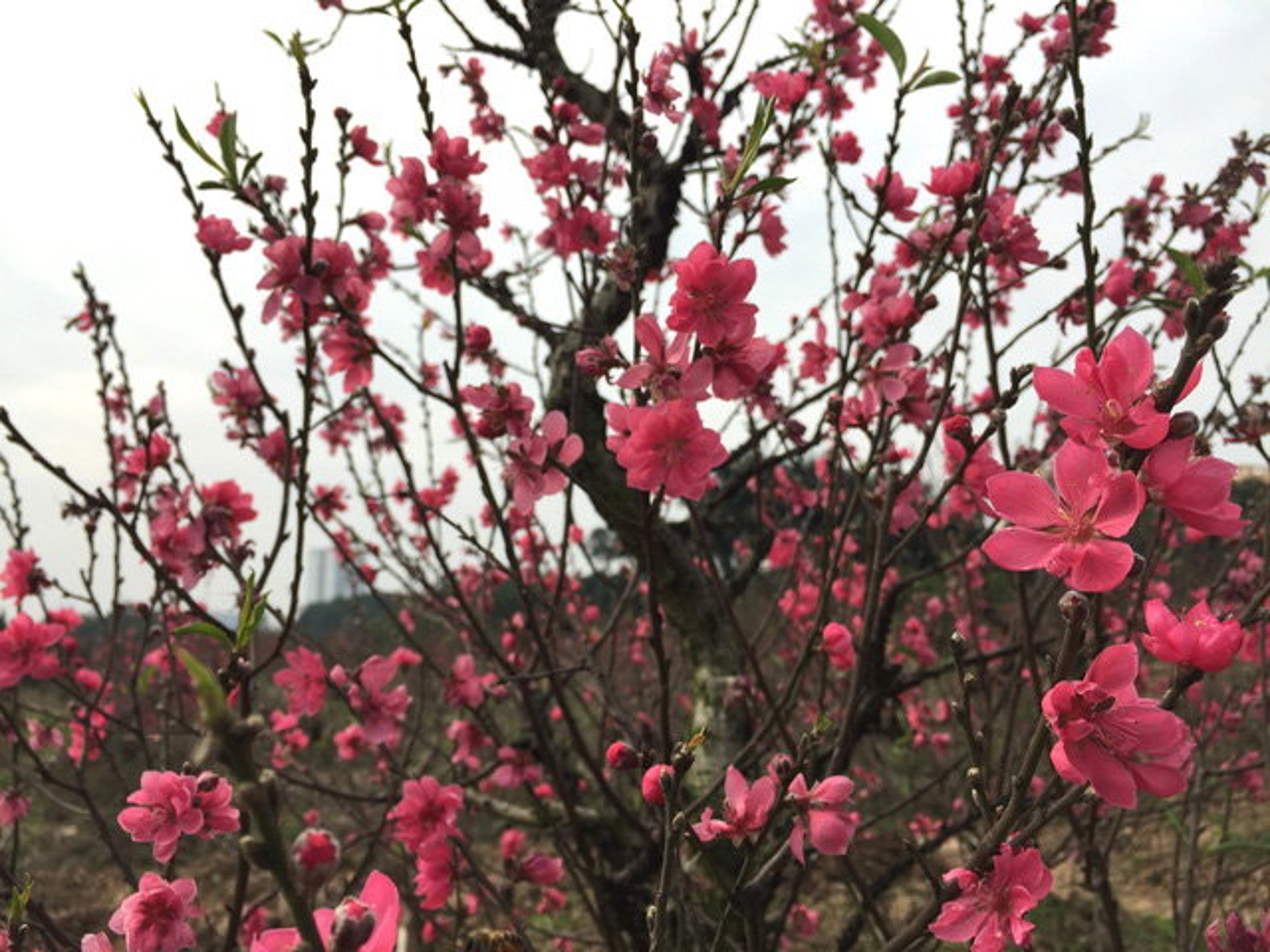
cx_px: 635
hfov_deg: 61.7
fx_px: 1064
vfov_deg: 48.2
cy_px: 476
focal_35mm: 29
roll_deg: -0.6
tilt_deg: +10.4
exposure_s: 1/1721
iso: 32
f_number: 2.2
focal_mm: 4.15
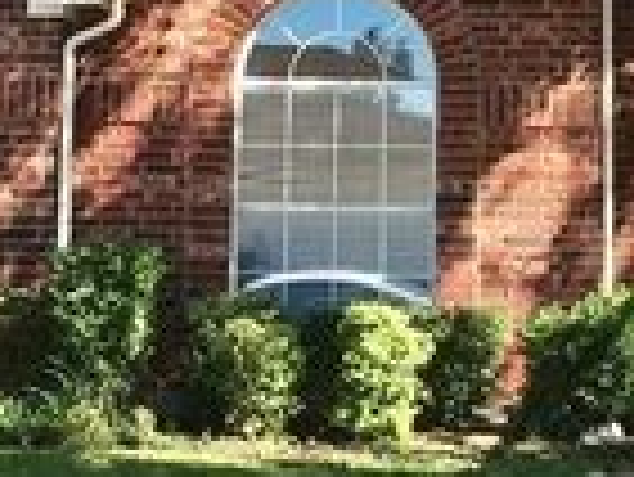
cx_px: 468
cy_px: 11
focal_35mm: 103
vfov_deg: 14.2
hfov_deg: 18.9
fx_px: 1888
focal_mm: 4.15
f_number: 2.2
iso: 25
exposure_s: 1/620
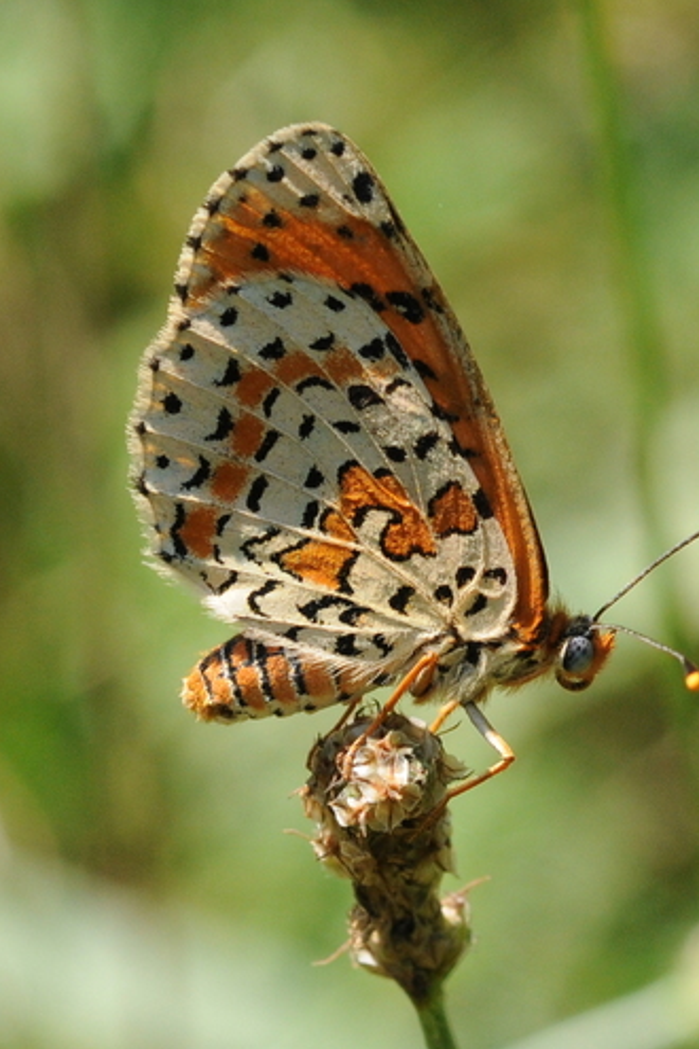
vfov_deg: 10.1
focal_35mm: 204
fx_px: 5931
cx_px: 410
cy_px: 642
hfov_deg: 6.7
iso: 500
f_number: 11
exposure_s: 1/400
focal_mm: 105
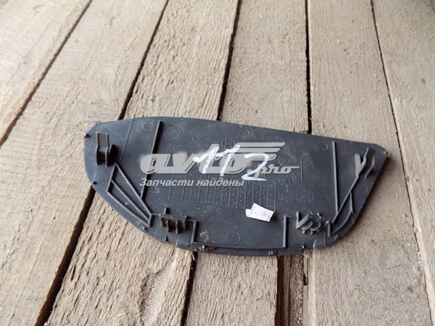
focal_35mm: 23
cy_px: 163
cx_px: 218
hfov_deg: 73.9
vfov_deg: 58.9
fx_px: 289
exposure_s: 1/30
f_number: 3.1
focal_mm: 4
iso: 80
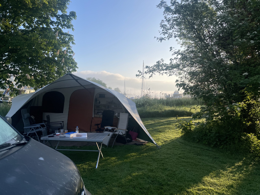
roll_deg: +0.4
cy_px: 98
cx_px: 130
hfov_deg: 67.3
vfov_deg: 53.1
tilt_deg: -0.2
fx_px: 195
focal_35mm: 26
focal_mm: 4.2
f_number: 1.6
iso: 32
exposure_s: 1/2053
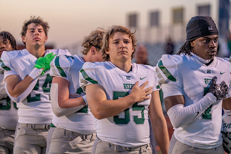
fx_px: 989
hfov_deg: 13.3
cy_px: 77
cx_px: 116
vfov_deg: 8.9
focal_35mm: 154
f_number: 2.8
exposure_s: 1/320
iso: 500
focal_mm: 154
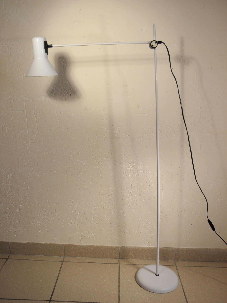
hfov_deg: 42.9
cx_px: 114
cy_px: 152
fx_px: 289
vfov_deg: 55.4
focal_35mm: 33
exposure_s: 1/50
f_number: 3.6
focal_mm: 5.9
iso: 100
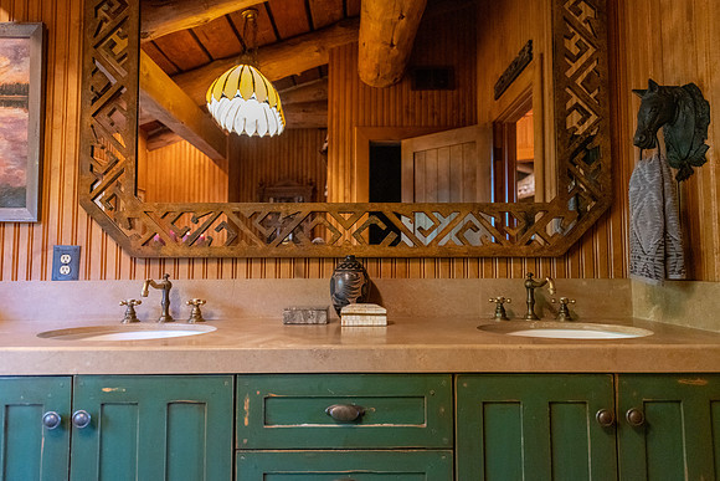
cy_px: 241
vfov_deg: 51.2
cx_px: 354
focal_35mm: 25
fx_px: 502
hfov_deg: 71.3
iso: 4000
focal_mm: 24
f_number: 2.8
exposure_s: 1/125
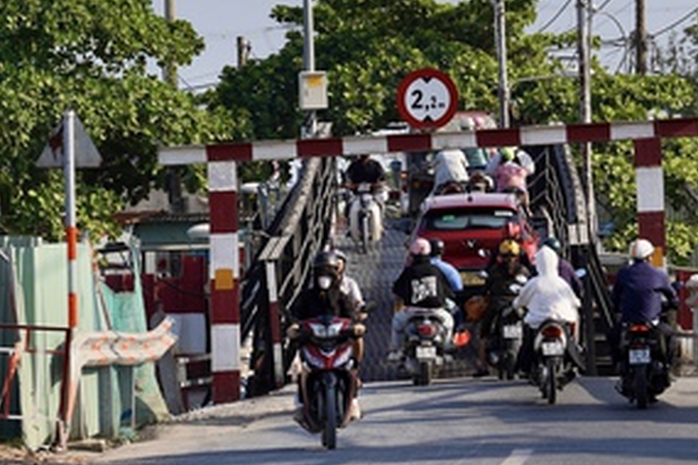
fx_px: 6068
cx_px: 500
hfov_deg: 6.6
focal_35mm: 313
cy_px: 193
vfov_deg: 4.4
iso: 125
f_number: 5.6
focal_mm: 135
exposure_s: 1/1250
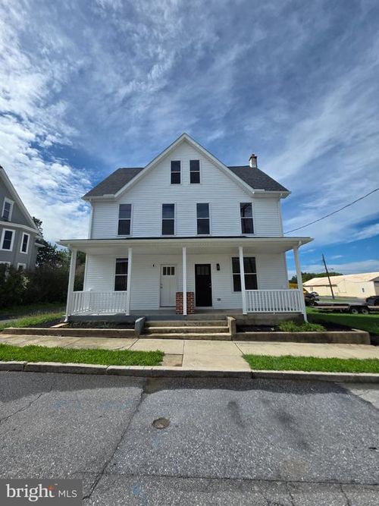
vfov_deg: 106.2
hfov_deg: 89.9
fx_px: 190
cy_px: 253
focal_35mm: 13
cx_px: 190
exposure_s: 1/3550
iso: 40
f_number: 1.9
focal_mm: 2.2
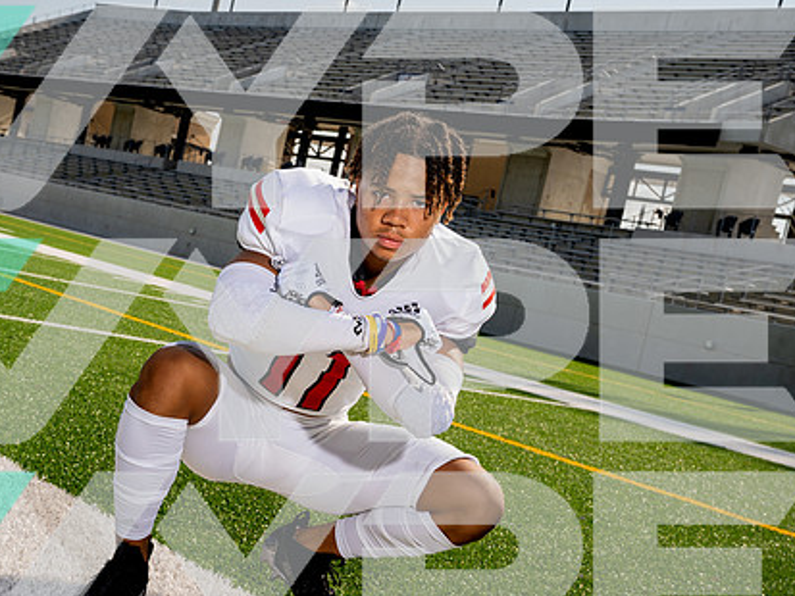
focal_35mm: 54
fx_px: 1241
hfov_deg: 35.4
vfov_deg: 27.0
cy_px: 341
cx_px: 331
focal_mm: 40
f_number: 7.1
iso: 100
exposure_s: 1/250
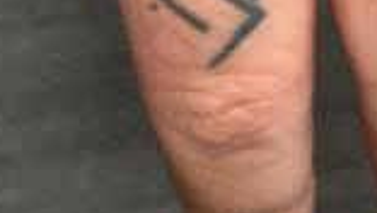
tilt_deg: -11.0
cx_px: 341
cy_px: -528
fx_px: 1450
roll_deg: +7.0
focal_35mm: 145
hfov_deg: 14.7
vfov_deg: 7.1
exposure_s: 1/50
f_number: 1.8
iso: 400
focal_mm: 4.25
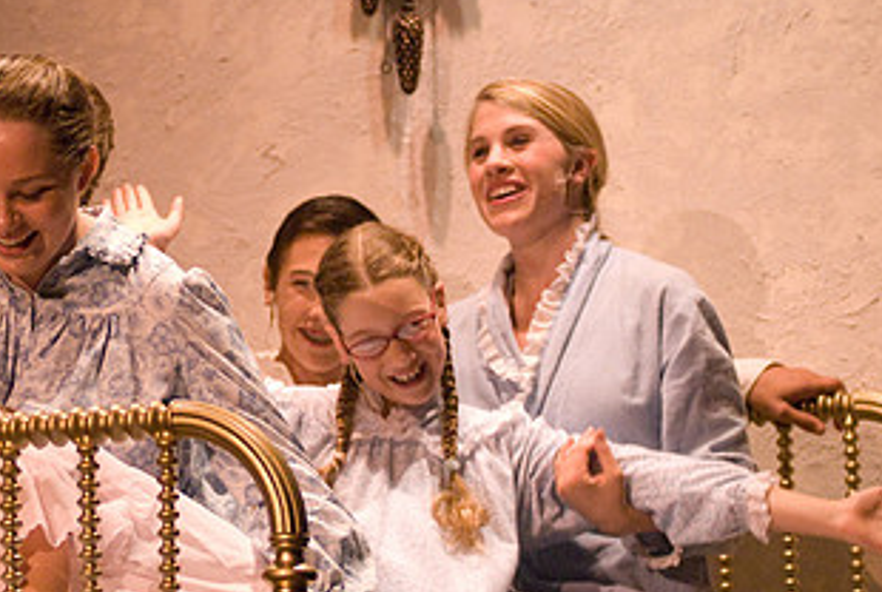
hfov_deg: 8.5
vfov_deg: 5.7
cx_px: 125
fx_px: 5916
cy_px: 196
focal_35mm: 241
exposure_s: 1/160
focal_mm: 86
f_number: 2.8
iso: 1600
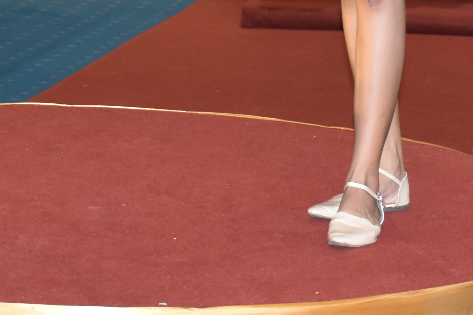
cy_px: -243
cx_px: 242
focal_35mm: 186
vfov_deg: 7.2
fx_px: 2444
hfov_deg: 11.1
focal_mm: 34
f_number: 4.2
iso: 900
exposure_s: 1/60
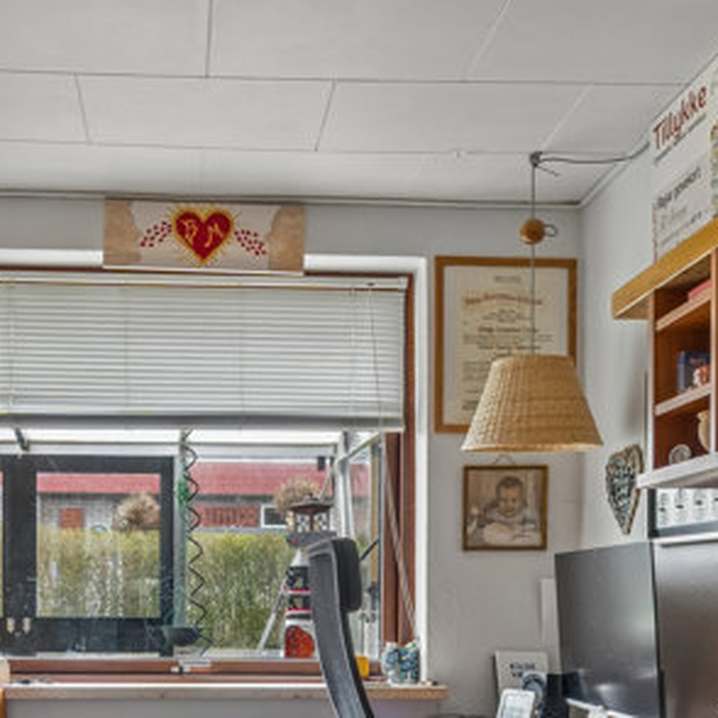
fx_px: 1060
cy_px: 626
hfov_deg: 37.2
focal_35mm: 45
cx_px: 261
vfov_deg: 35.5
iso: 500
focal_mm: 13
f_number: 8
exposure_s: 1/13
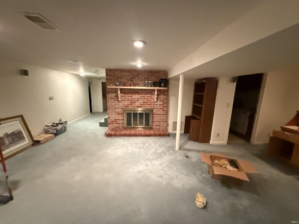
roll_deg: -0.7
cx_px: 150
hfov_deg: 102.1
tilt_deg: -8.0
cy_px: 112
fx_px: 121
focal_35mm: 14
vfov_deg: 85.7
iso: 1600
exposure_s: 1/60
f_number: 2.2
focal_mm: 2.22
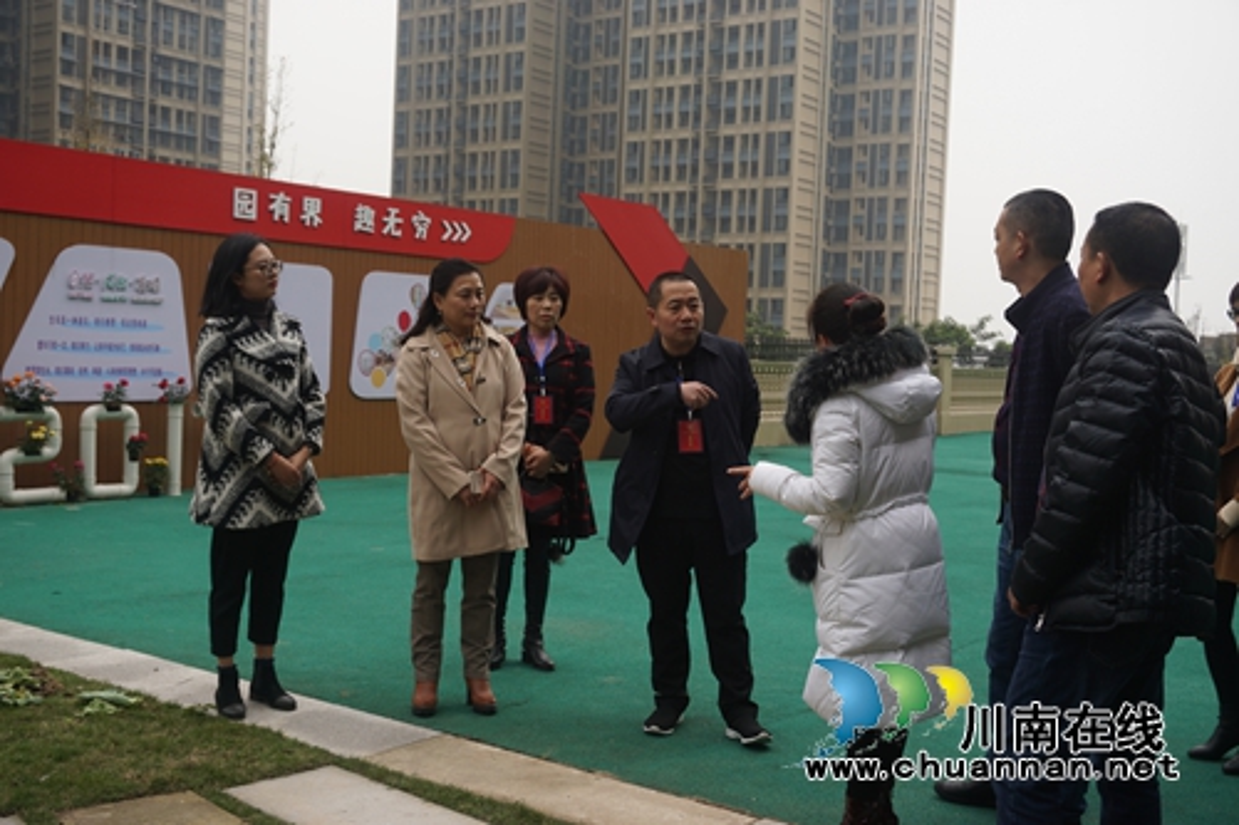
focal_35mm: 39
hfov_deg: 49.6
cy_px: 412
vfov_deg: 34.2
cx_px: 620
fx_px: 1342
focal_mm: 26
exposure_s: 1/80
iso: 100
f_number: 6.3
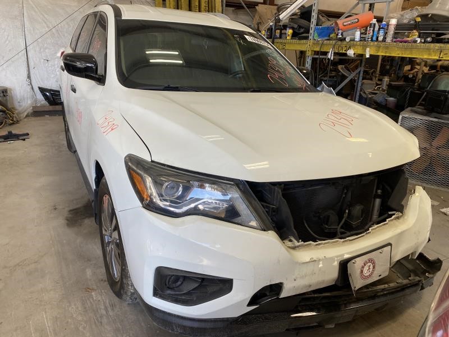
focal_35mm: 26
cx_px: 224
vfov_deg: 53.1
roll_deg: -3.2
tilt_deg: -21.1
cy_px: 168
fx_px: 337
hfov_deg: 67.3
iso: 64
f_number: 1.8
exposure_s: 1/122
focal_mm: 4.25
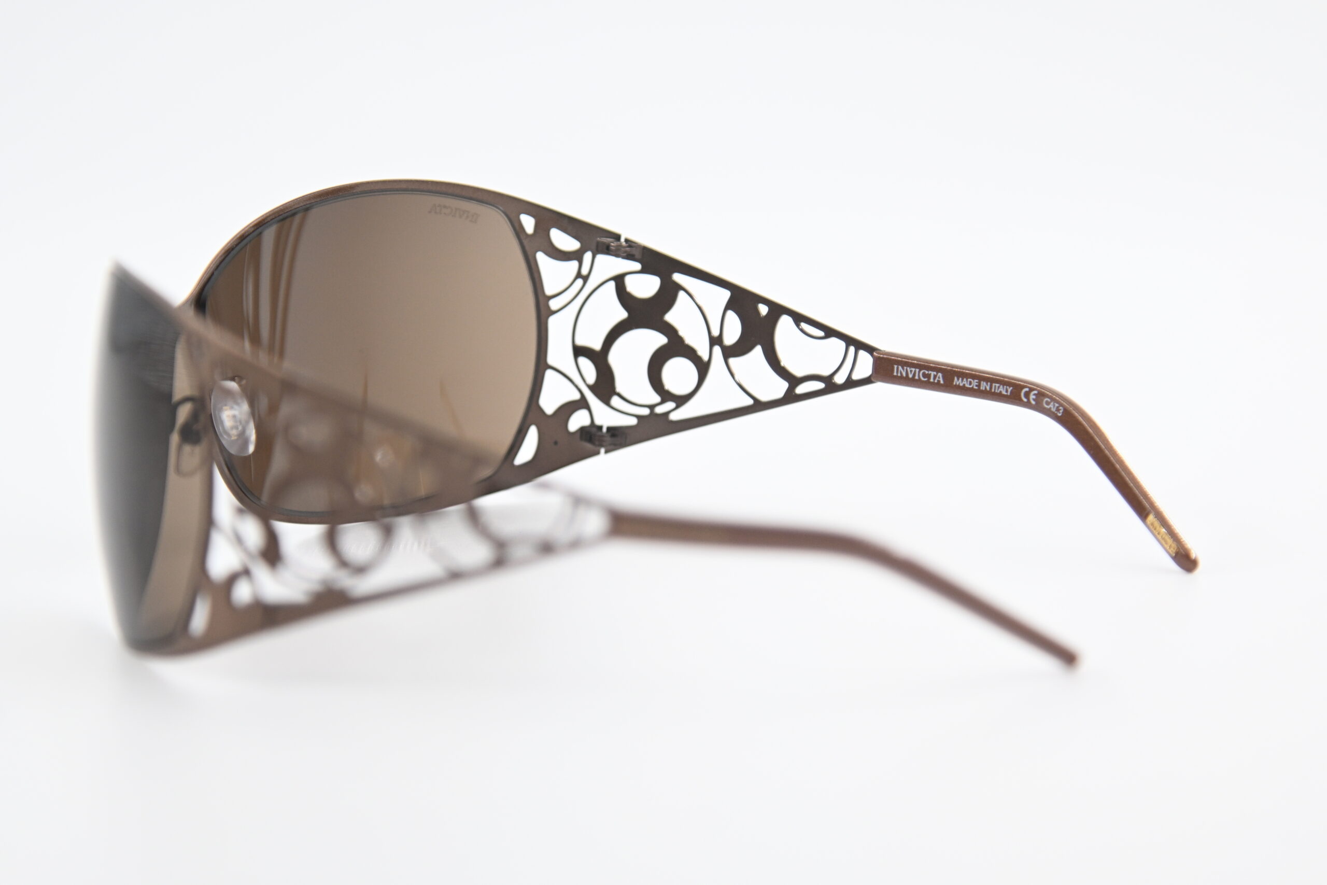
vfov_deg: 9.9
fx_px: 5087
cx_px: 664
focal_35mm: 138
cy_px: 442
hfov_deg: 14.9
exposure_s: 1/400
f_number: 4
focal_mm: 92
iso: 400
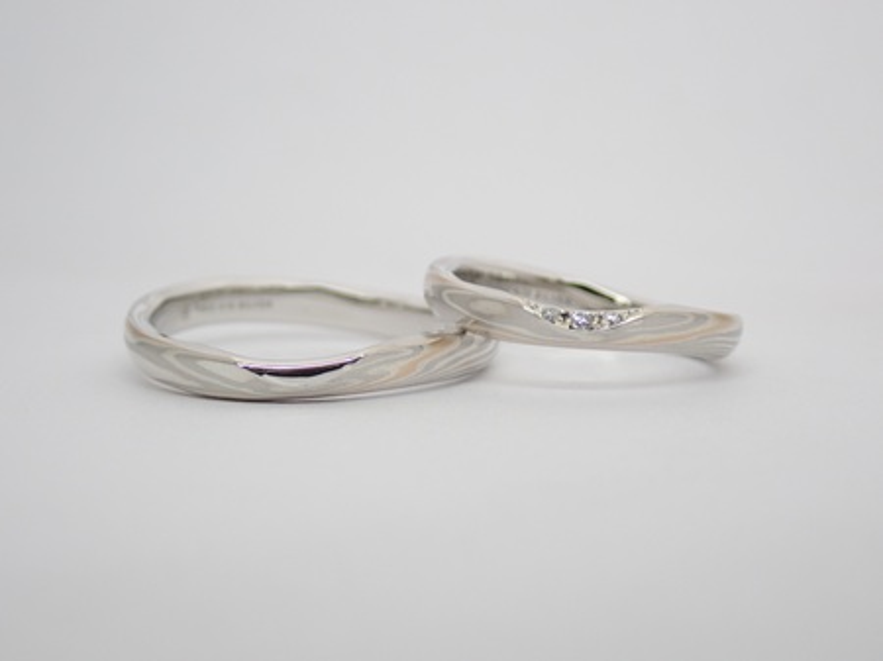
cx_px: 442
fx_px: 1963
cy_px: 330
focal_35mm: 77
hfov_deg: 25.3
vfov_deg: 19.1
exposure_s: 1/100
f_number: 4.1
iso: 200
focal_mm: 13.65
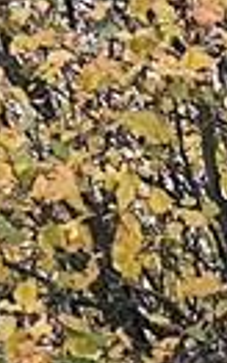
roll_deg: -0.6
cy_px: -333
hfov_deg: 5.4
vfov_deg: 9.9
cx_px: -833
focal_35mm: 199
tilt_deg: -1.6
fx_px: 1968
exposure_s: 1/2110
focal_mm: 6.86
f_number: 1.78
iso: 50
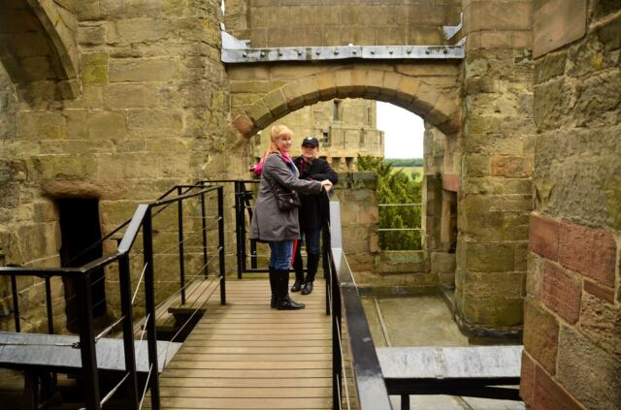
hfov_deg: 67.5
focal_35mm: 27
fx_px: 464
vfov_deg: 47.7
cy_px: 205
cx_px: 310
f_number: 3.5
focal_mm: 18
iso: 200
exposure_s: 1/400
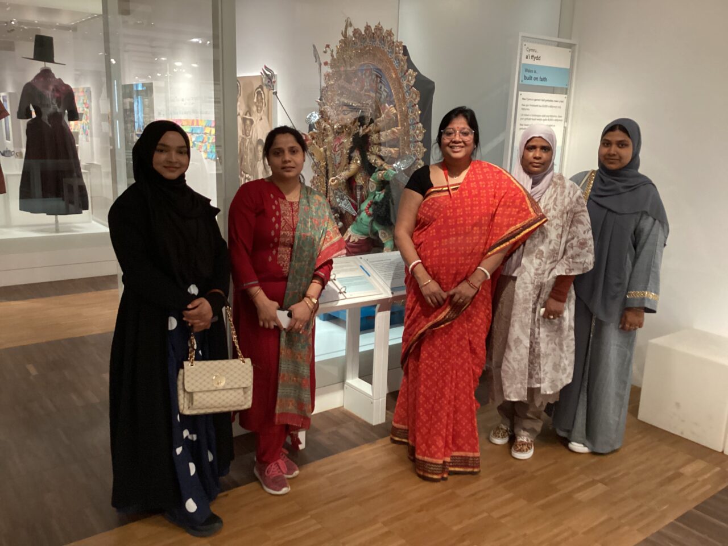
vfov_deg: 45.4
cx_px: 364
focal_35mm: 31
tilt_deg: -12.3
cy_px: 273
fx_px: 652
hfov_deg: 58.4
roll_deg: -1.7
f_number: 2.4
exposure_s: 1/25
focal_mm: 3.3
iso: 320
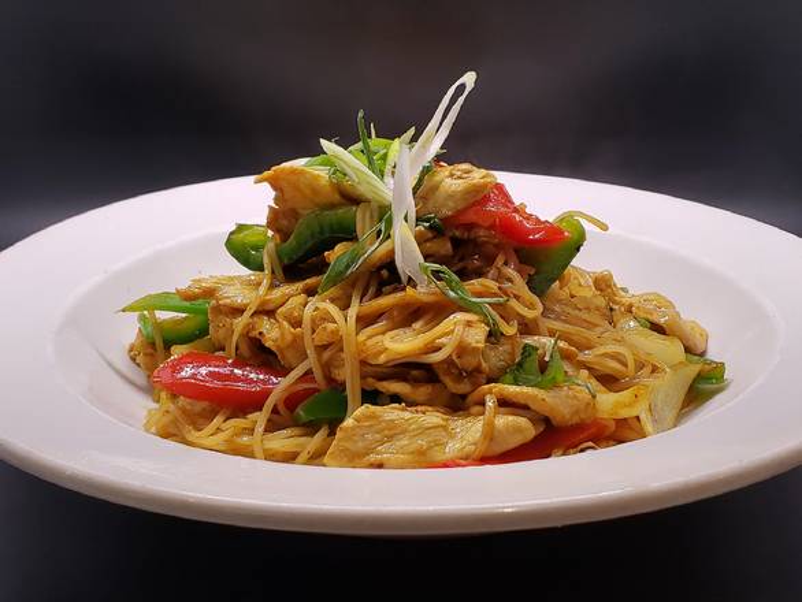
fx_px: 603
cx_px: 401
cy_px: 301
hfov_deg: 67.3
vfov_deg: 53.1
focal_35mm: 26
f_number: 2.4
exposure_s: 1/60
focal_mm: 4.3
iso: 64
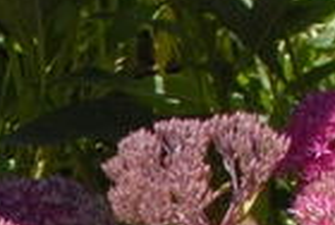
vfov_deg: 4.4
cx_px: -421
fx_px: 2863
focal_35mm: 307
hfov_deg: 6.4
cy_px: 609
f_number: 8
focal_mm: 28
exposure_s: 1/250
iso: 400
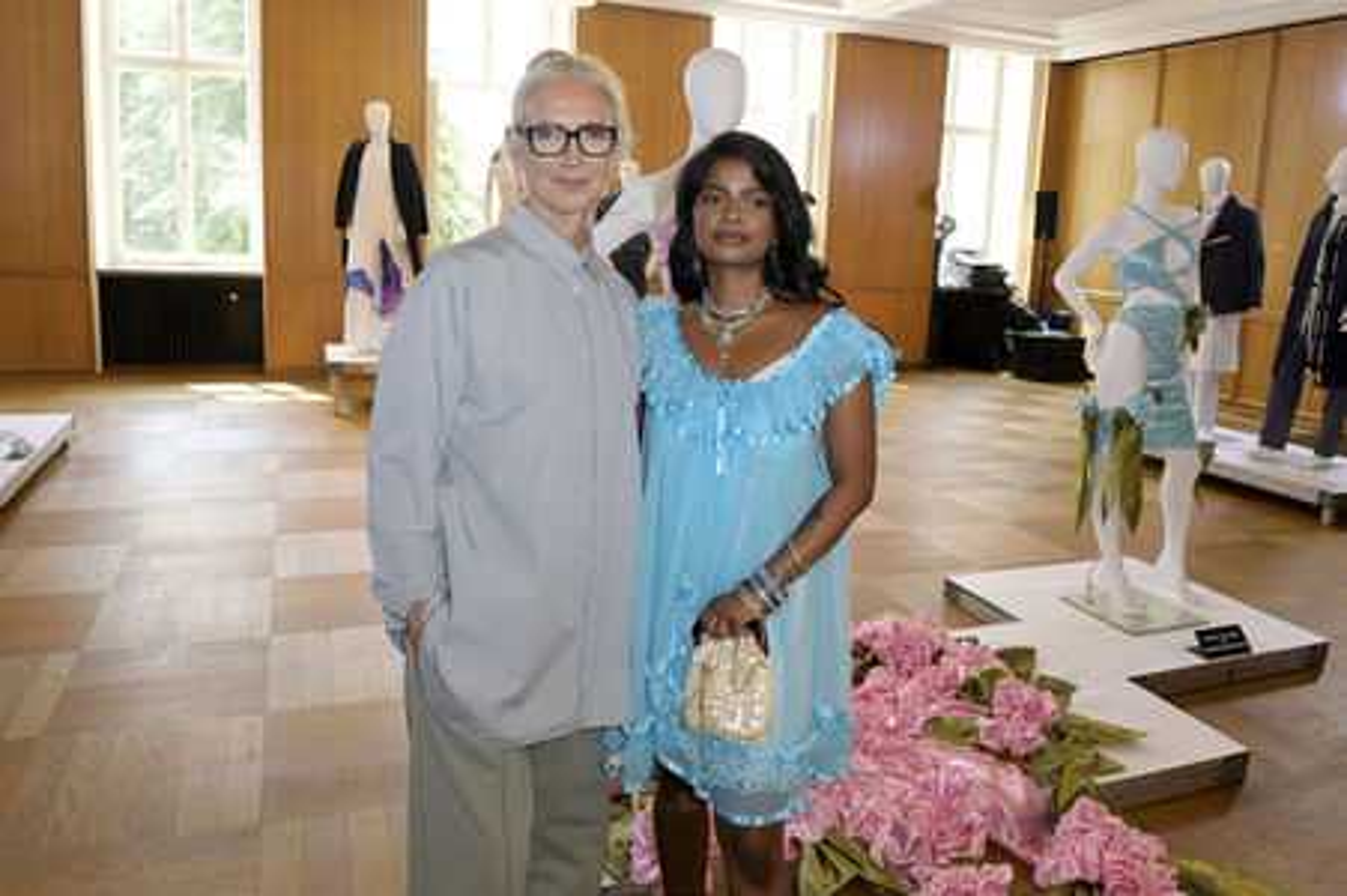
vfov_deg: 53.1
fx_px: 897
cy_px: 448
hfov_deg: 73.8
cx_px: 674
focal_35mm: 24
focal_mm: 24
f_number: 7.1
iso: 1250
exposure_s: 1/200
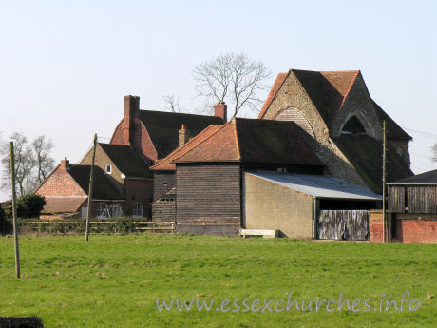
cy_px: 164
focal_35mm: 209
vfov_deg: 7.1
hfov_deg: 9.5
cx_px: 218
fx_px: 2638
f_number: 6.7
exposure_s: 1/134
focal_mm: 53.3
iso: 50
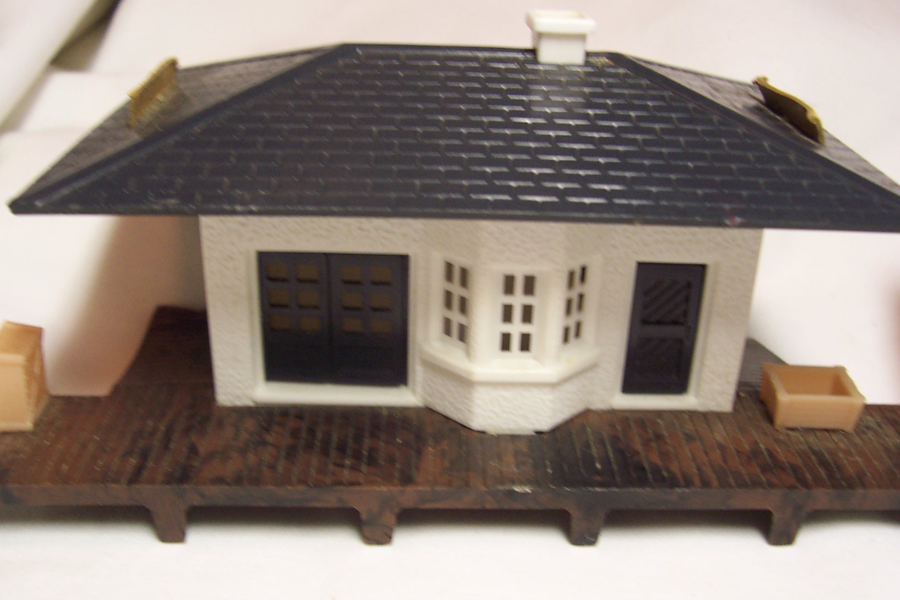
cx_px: 447
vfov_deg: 34.2
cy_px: 339
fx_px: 975
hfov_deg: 49.6
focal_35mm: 39
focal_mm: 5.6
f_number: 2.8
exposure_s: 1/30
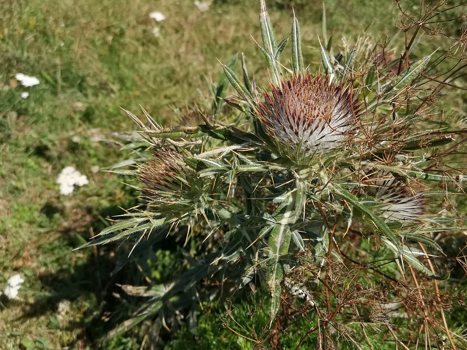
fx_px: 472
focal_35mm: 35
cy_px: 175
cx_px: 234
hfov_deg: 52.6
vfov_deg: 40.7
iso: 50
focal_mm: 3.95
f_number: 1.8
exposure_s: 1/2070
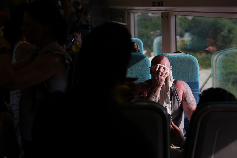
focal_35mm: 52
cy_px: 79
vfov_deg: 26.0
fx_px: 342
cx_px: 118
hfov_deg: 38.2
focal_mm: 52
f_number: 2.8
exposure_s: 1/800
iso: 100
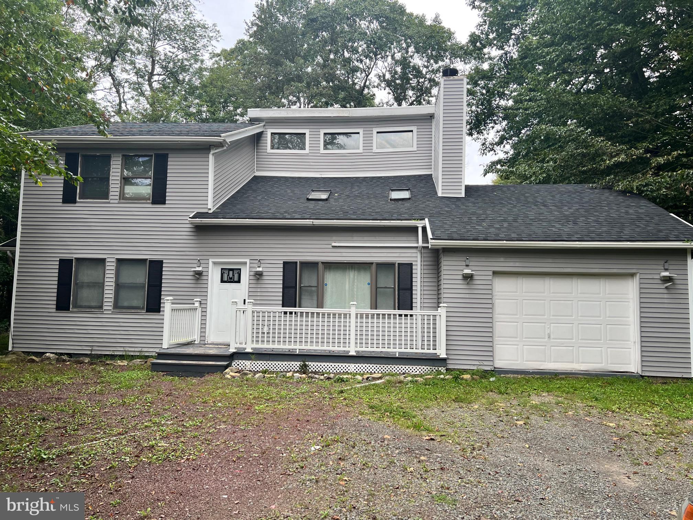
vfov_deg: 53.1
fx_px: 521
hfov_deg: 67.3
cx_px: 346
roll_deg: -1.1
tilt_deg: +3.6
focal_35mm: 26
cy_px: 260
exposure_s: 1/646
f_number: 1.5
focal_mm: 5.7
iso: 50
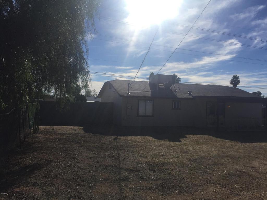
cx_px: 134
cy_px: 100
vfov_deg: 48.2
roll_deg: -2.1
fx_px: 224
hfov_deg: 61.7
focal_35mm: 29
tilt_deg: -0.1
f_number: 2.2
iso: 32
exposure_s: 1/6623
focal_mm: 4.15
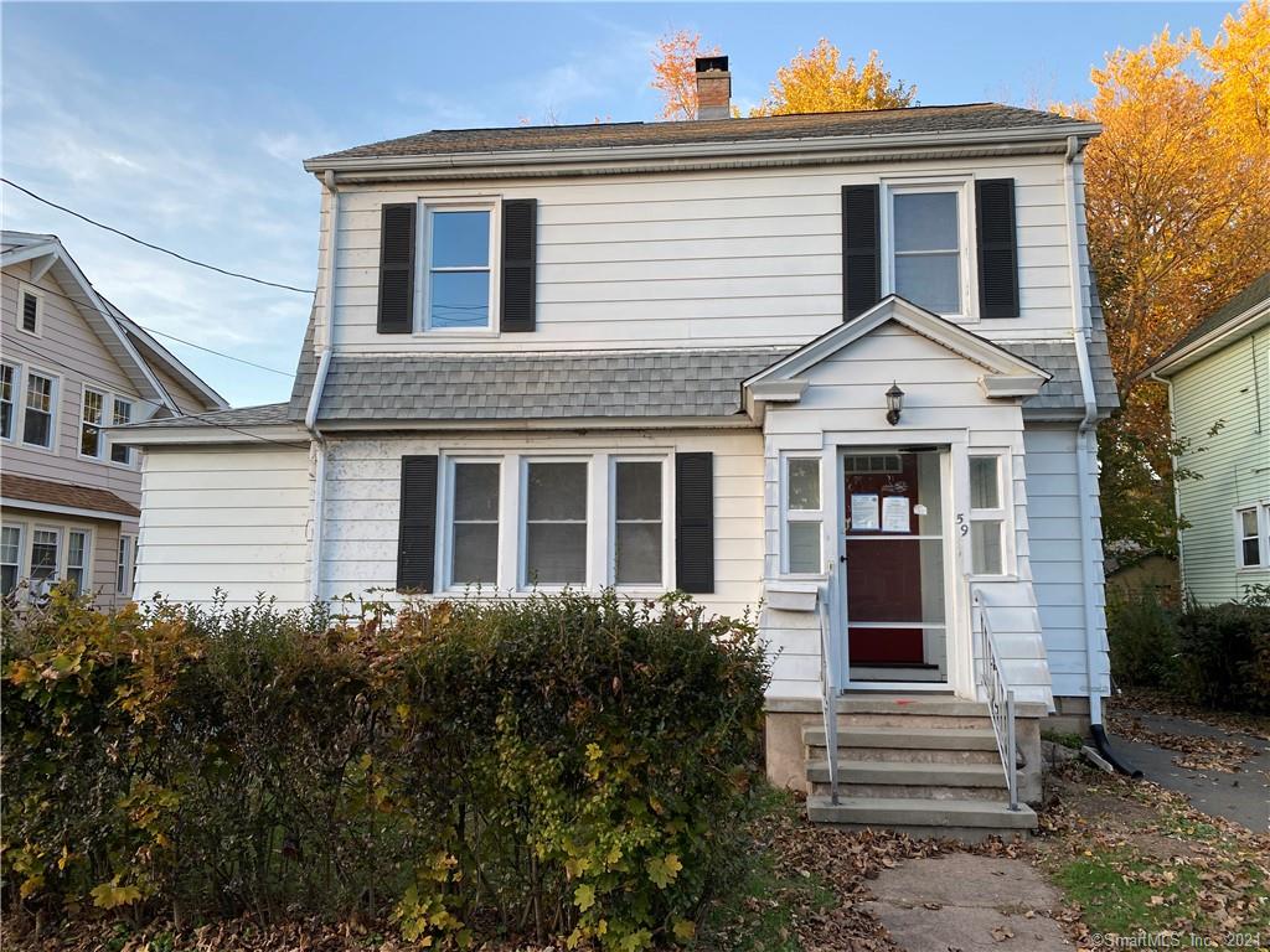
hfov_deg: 67.3
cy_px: 476
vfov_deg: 53.1
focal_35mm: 26
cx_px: 635
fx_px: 954
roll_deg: -0.5
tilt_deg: +7.9
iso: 32
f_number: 1.8
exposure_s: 1/213
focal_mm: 4.25
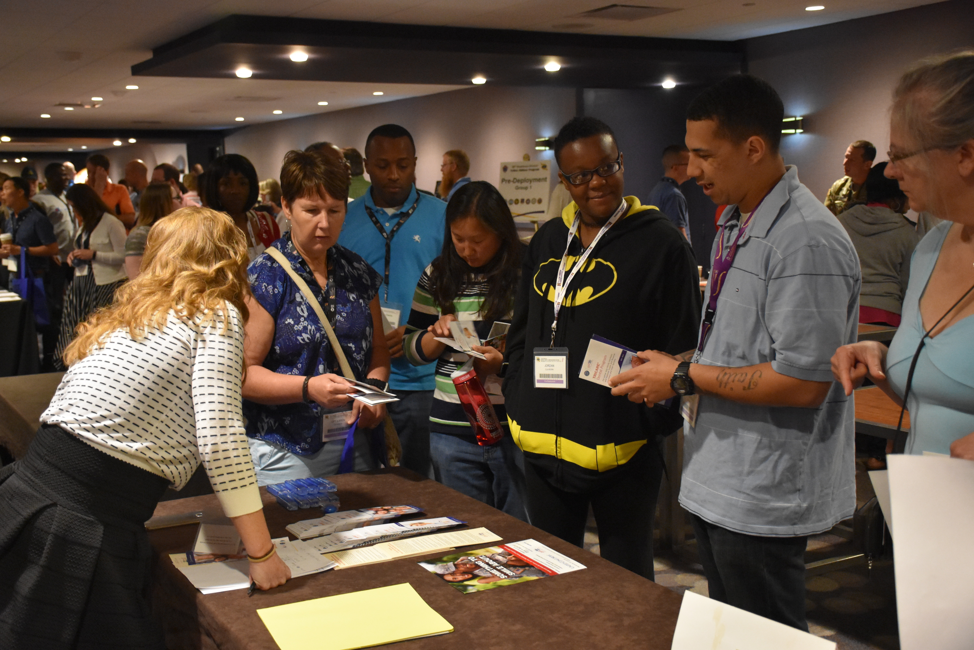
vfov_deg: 33.0
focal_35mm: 40
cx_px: 487
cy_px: 325
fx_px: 1096
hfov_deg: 47.9
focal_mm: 27
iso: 4500
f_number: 4
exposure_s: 1/60
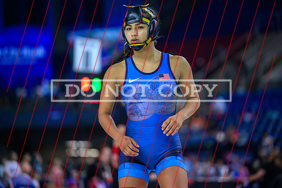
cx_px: 141
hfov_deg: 12.8
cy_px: 94
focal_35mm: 160
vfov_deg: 8.6
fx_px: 1254
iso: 2500
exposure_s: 1/800
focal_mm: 160
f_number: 2.8
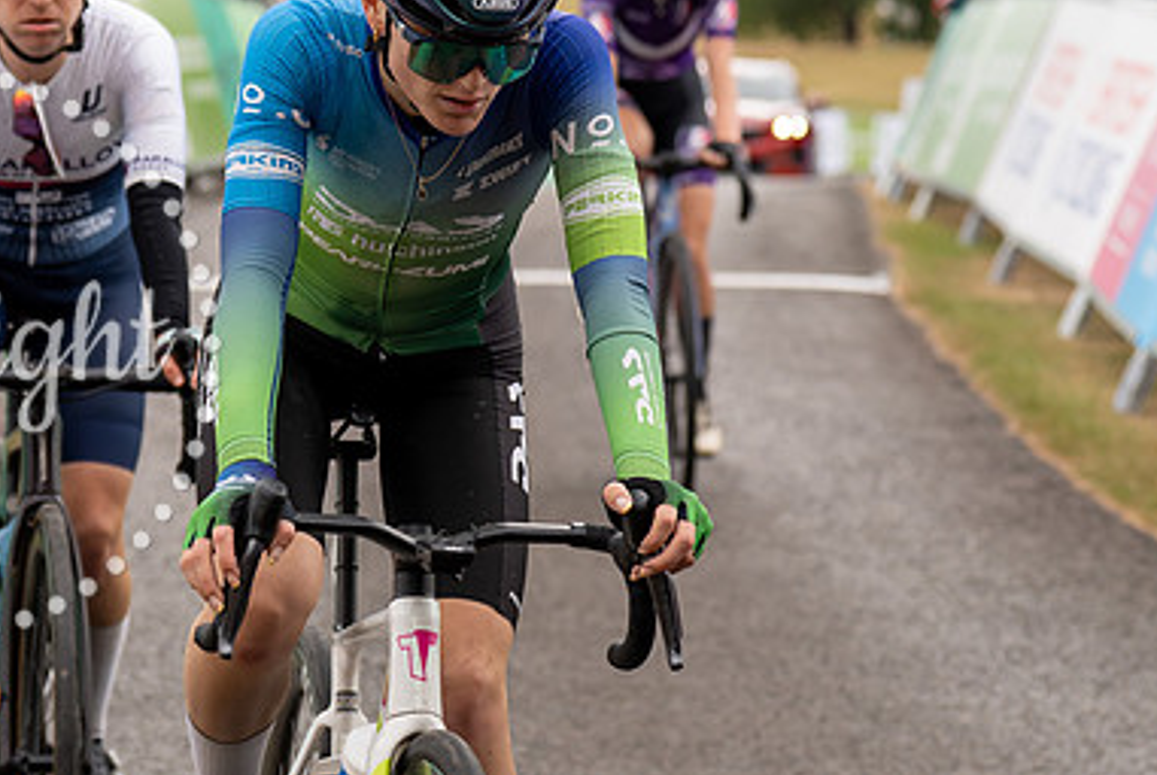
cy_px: -199
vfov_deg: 7.5
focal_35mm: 182
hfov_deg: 11.3
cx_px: 418
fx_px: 5856
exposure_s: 1/1000
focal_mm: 70
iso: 250
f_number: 3.5
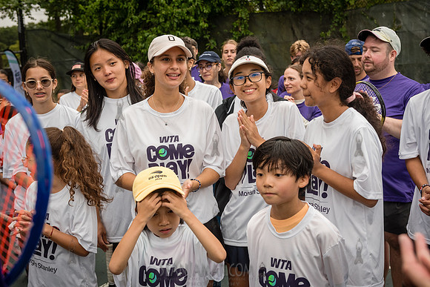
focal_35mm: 52
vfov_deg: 26.0
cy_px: 144
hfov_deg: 38.2
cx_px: 215
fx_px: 621
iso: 1000
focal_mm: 52
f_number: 5
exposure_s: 1/800
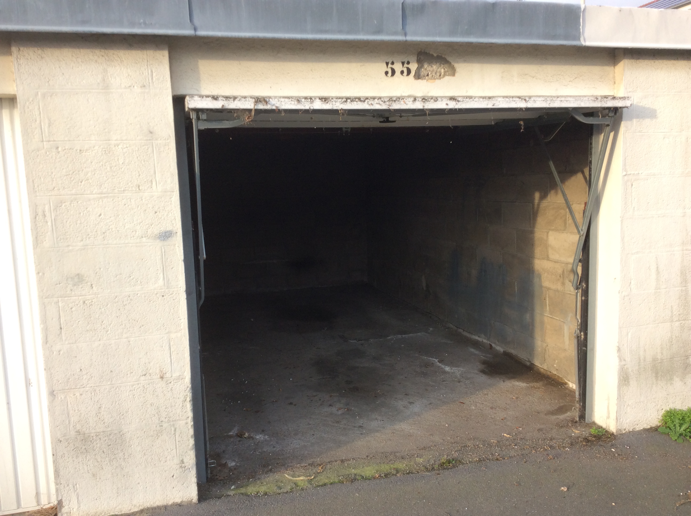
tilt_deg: -7.7
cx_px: 346
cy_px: 258
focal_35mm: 32
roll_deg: +2.5
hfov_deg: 56.9
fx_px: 638
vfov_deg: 44.1
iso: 32
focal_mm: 3.3
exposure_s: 1/226
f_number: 2.4
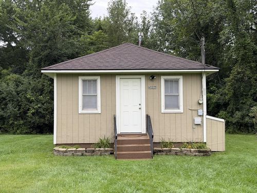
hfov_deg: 39.7
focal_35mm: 48
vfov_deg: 30.3
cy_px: 96
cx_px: 128
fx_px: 356
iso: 200
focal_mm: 6.76
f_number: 1.78
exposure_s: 1/60
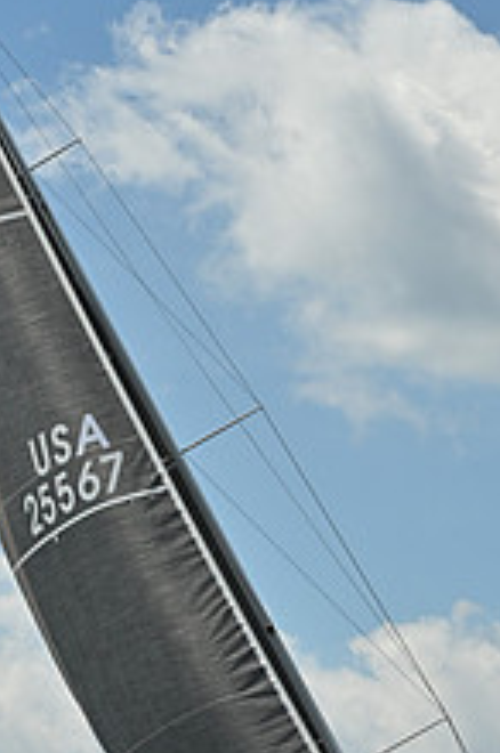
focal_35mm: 185
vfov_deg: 11.1
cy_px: 445
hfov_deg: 7.4
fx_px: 3866
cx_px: 265
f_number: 9
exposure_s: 1/1250
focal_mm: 70
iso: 250
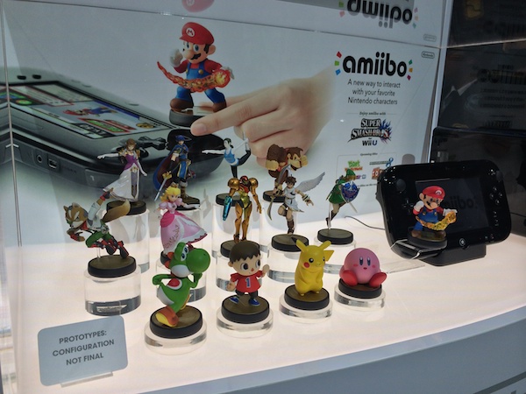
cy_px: 197
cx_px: 263
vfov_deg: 46.8
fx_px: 456
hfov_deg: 60.0
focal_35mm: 30
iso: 32
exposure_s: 1/933
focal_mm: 4.12
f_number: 2.2
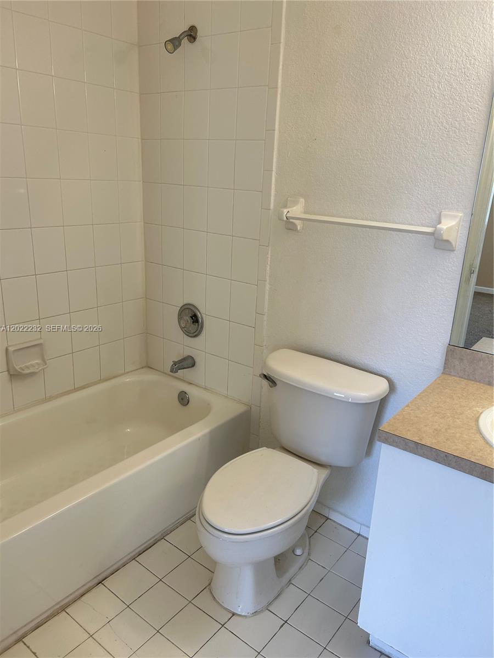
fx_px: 495
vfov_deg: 67.3
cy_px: 329
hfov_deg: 53.1
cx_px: 247
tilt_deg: -17.1
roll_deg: -3.1
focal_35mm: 26
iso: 32
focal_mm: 5.7
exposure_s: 1/142
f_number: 1.5
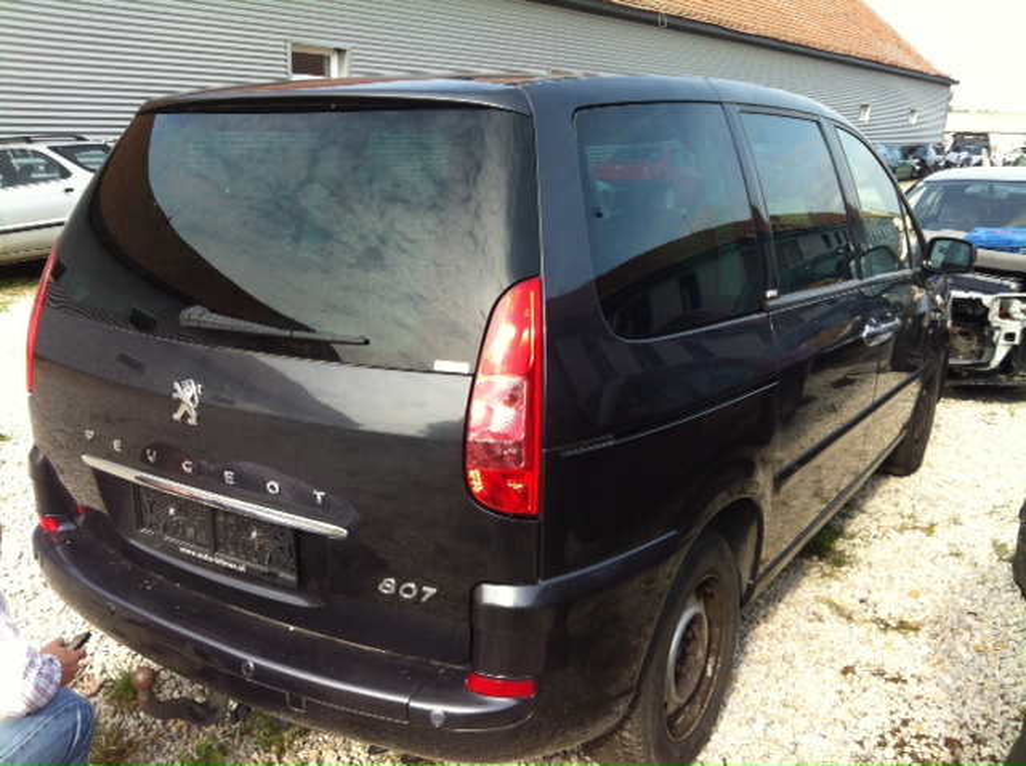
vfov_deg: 40.6
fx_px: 1036
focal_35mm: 35
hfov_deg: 52.7
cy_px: 383
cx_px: 513
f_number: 2.8
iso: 80
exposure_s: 1/363
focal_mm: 3.85
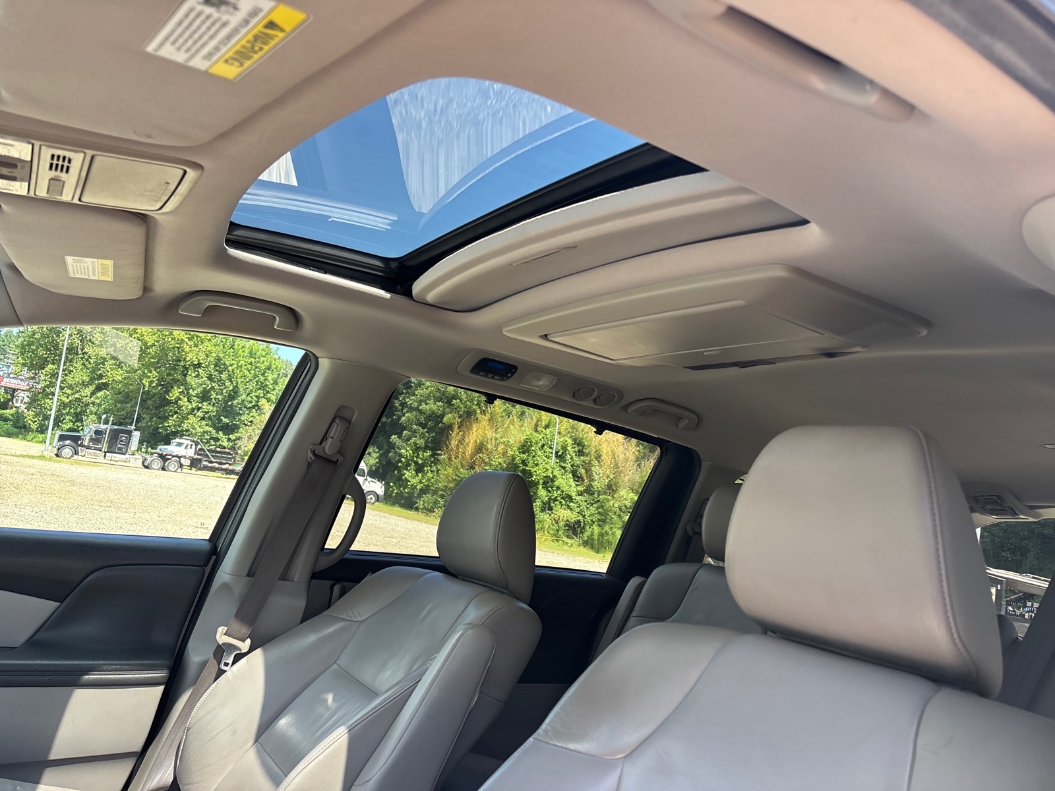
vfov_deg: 53.1
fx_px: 792
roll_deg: -10.8
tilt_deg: +6.6
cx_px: 528
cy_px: 396
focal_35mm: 26
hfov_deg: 67.3
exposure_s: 1/229
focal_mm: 5.96
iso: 50
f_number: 1.6
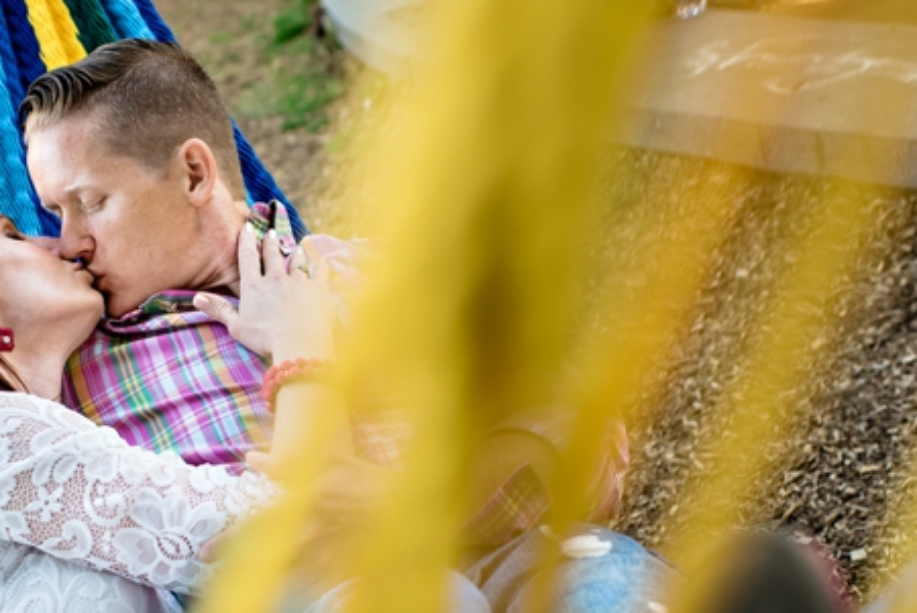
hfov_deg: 28.8
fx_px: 1785
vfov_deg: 19.5
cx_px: 381
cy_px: 390
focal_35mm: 70
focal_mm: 35
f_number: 2.8
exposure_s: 1/500
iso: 400
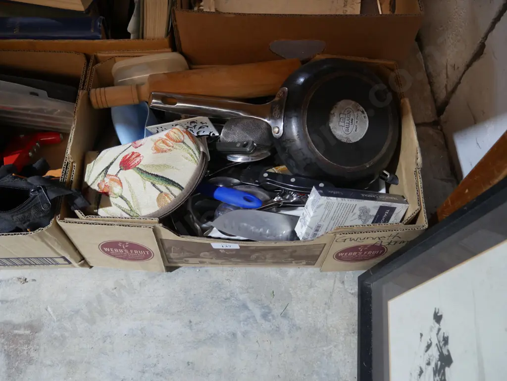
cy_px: 190
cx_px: 254
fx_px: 469
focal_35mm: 32
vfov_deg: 44.2
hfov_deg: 56.8
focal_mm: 16
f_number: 3.6
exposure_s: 1/60
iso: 1250
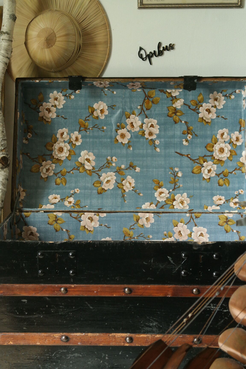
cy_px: 184
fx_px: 789
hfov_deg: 17.7
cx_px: 123
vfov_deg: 26.3
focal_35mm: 77
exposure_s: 1/30
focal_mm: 50
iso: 1600
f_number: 5.6
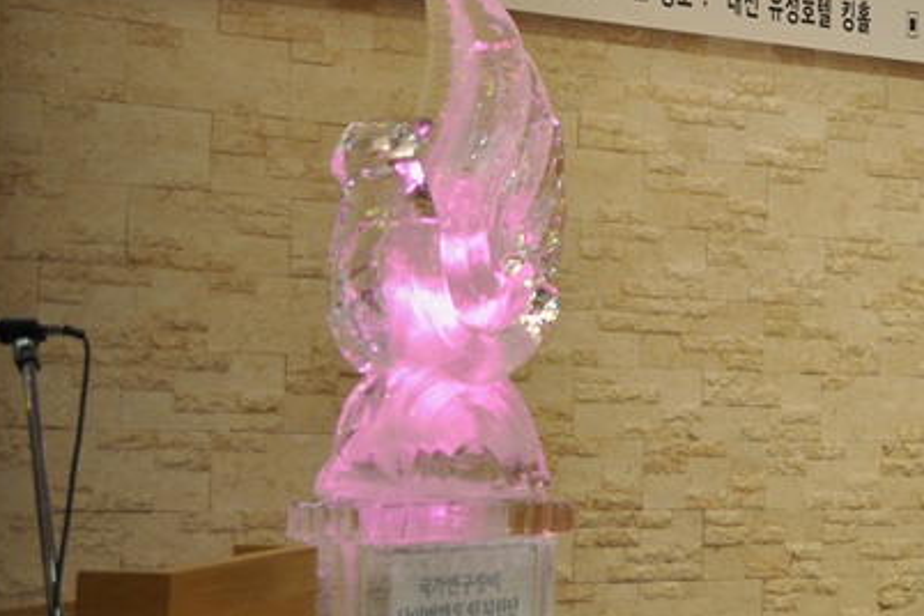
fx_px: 2393
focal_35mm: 93
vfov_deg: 14.7
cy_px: 333
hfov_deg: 20.5
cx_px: 1085
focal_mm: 25
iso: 400
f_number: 5.6
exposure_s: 1/30
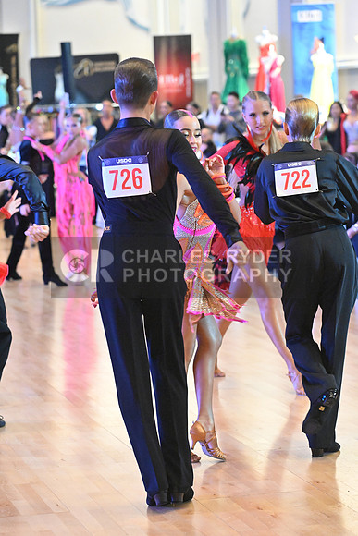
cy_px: 268
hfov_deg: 11.4
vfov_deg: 17.1
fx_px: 1789
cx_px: 179
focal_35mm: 120
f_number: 5
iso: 10000
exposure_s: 1/400
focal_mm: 120
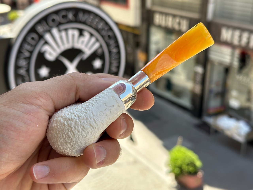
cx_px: 126
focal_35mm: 48
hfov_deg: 39.7
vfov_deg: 30.3
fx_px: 351
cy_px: 95
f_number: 1.78
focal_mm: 6.86
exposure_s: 1/651
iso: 64
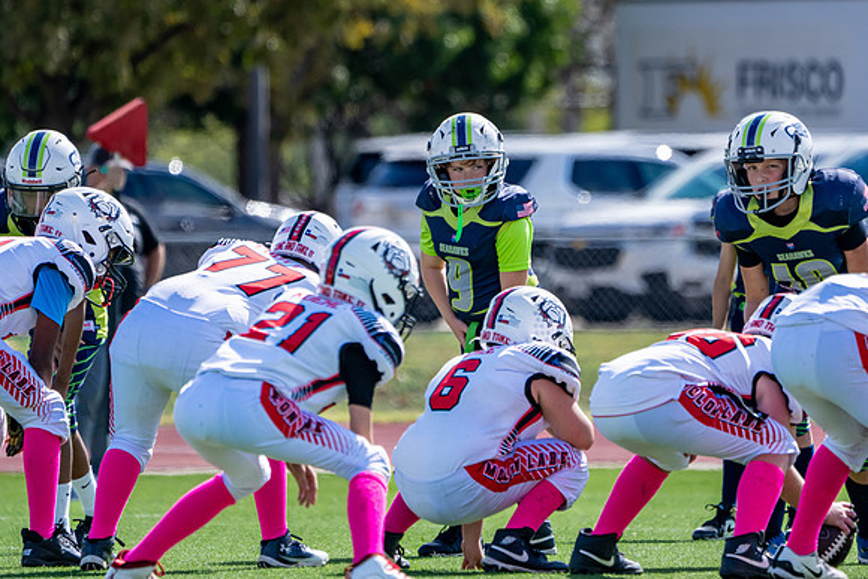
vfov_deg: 2.5
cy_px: 186
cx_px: 469
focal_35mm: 548
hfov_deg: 3.8
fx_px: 13219
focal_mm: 400
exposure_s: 1/2500
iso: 640
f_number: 5.6
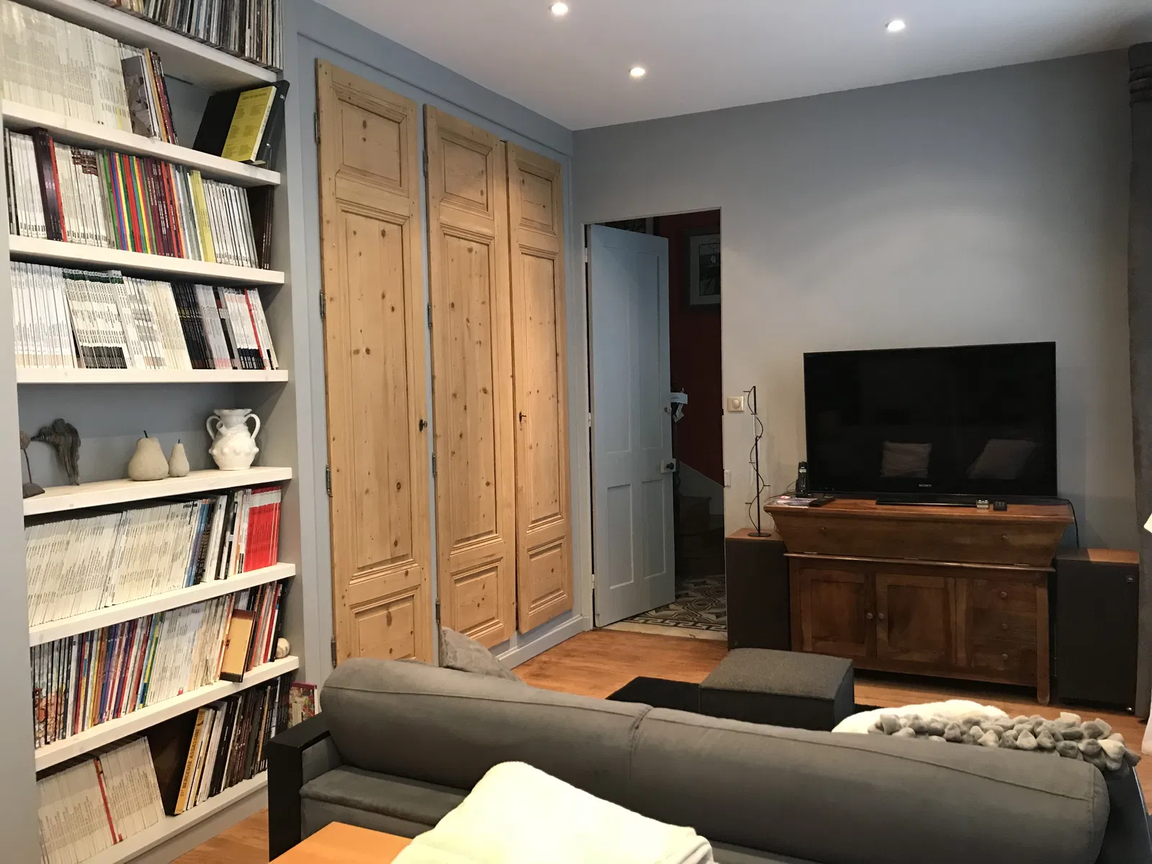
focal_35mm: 28
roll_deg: +0.1
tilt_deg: -1.3
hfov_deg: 63.4
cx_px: 576
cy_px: 432
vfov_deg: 49.7
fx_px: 932
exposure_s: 1/14
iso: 100
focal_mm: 3.99
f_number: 1.8
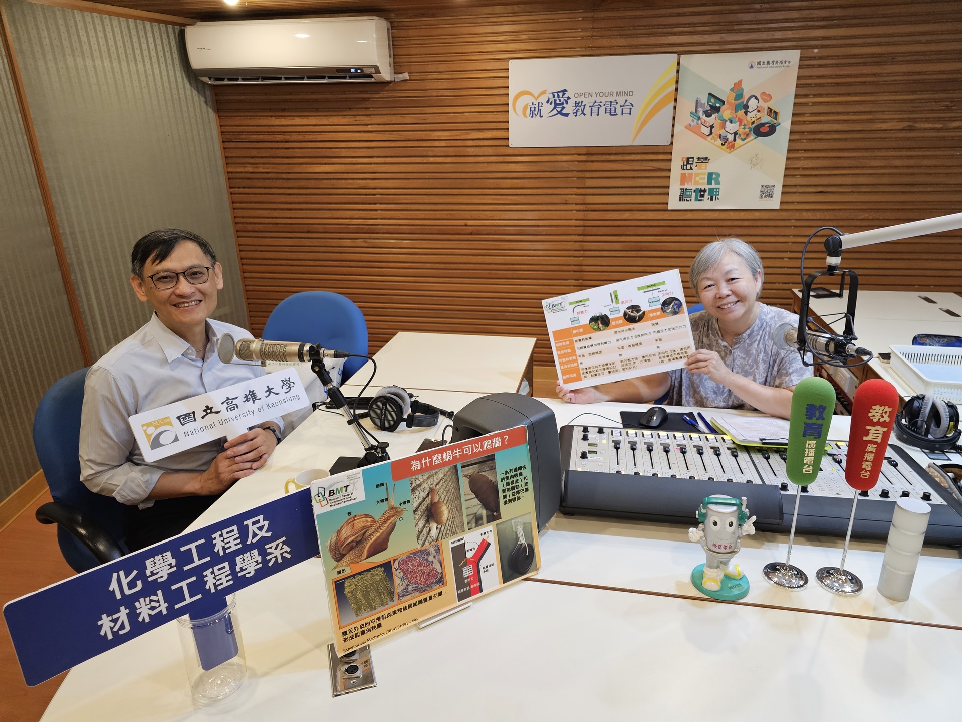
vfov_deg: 58.9
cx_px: 481
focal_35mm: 23
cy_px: 361
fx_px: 639
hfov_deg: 73.9
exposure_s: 1/120
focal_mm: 6.3
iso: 320
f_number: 1.7
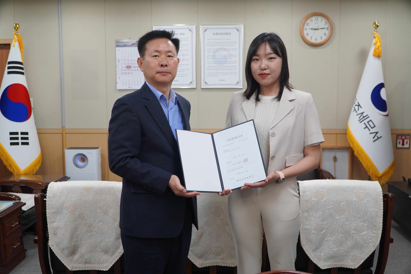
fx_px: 428
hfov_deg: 51.3
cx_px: 206
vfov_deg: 35.5
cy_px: 137
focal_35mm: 38
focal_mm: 25
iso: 640
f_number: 4
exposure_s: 1/160
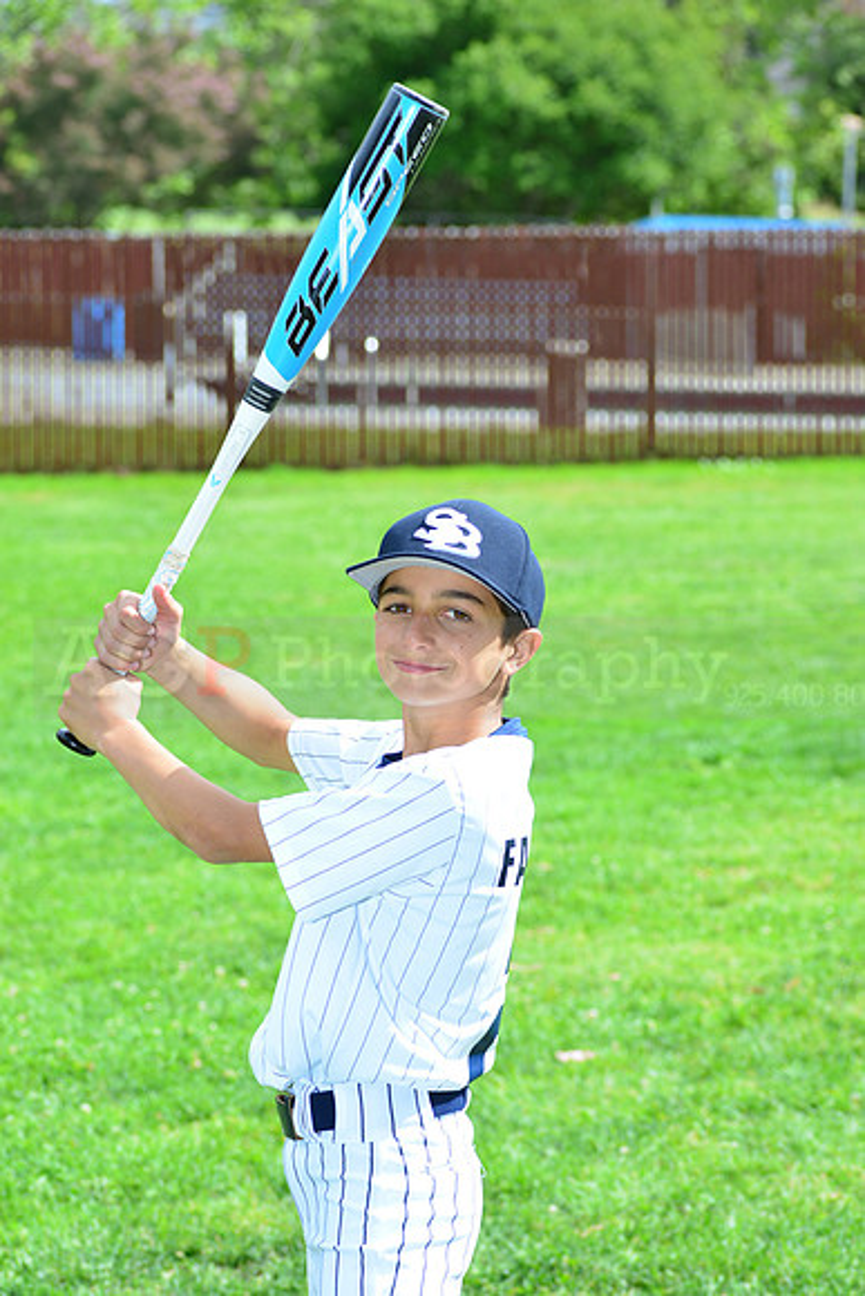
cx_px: 432
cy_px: 648
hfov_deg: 12.5
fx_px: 3962
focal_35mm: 110
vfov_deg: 18.6
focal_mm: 110
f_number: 8
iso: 200
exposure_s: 1/200
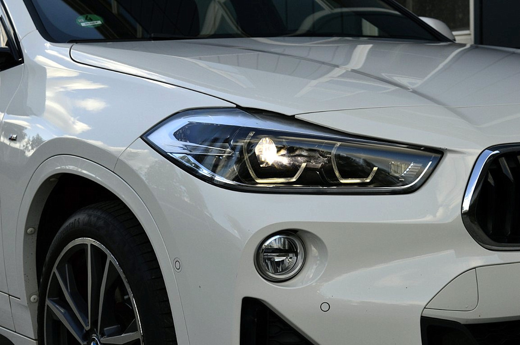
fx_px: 1190
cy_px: 172
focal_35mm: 82
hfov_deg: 24.6
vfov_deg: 16.5
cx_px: 260
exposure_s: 1/320
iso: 400
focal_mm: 55
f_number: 10
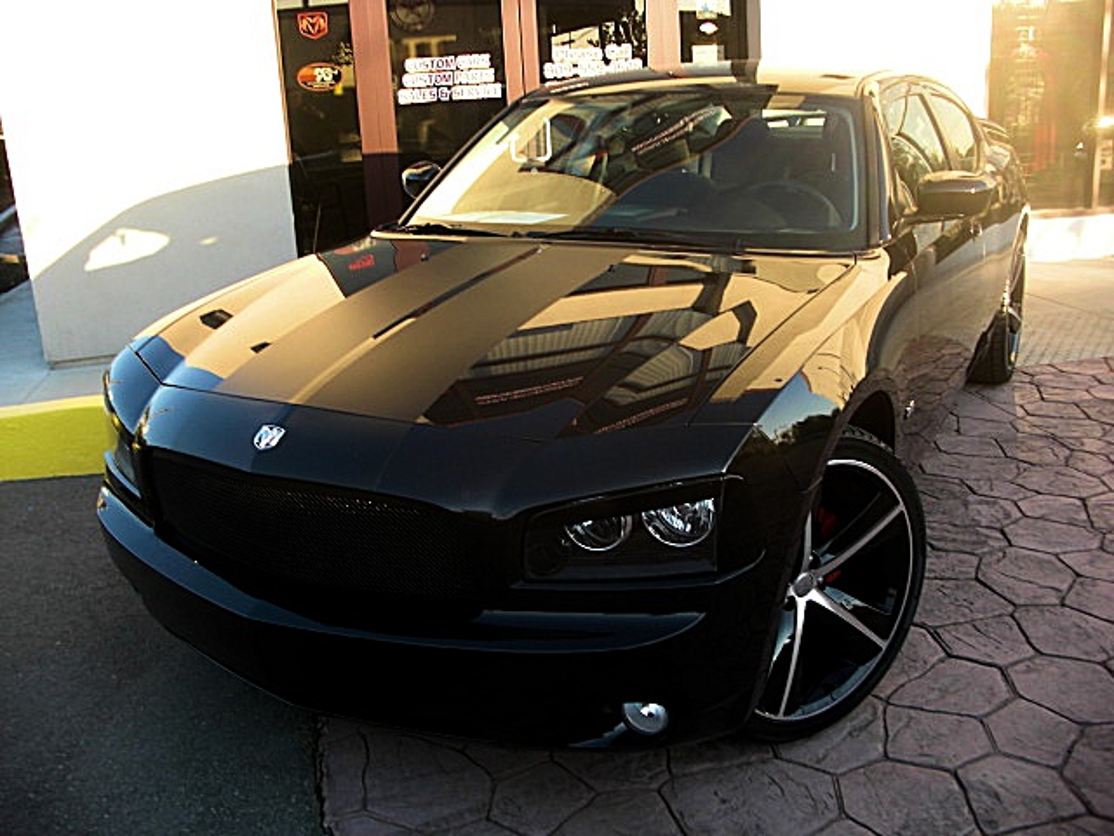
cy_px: 418
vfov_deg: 39.7
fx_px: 1159
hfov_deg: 51.4
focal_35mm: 36
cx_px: 557
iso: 50
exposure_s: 1/100
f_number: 2.8
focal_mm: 6.3
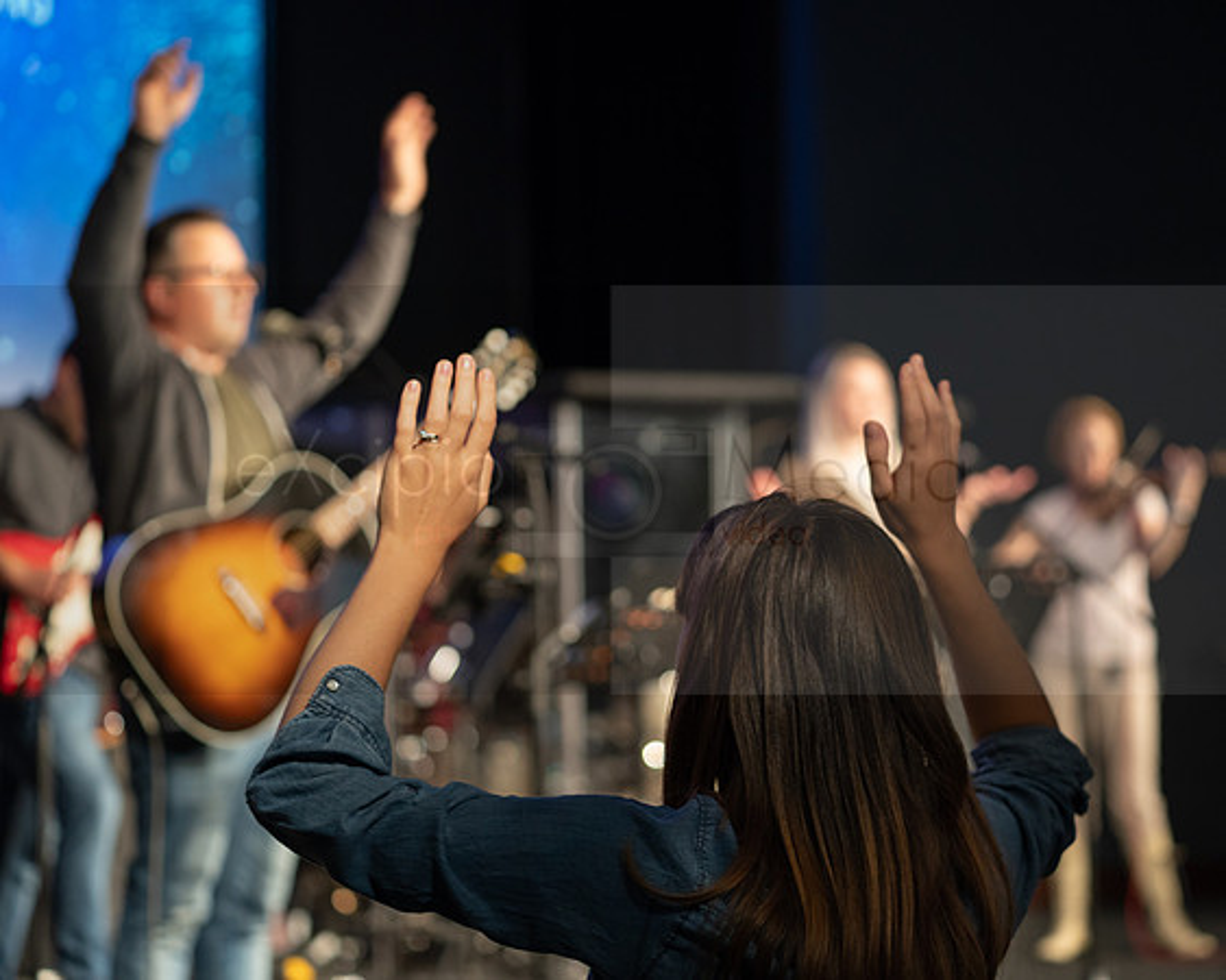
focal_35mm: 79
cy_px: 490
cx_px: 688
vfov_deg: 19.4
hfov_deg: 24.2
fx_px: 2859
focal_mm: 70
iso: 1250
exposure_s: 1/60
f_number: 2.8
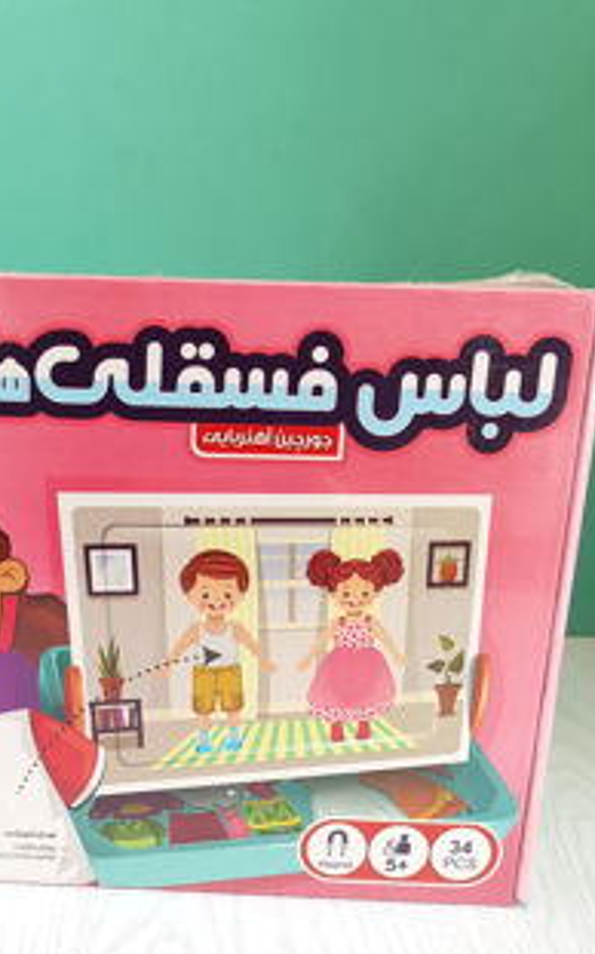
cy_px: 543
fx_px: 935
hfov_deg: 34.3
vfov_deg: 53.9
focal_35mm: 36
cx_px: 129
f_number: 1.89
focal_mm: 5.89
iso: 208
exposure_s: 1/100
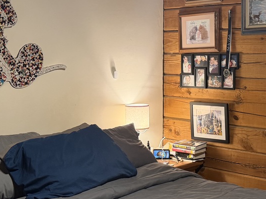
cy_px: 100
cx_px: 162
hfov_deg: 29.7
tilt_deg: -5.7
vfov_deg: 22.6
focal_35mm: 65
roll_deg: +0.1
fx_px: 499
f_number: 1.78
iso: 250
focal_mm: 6.76
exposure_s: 1/60
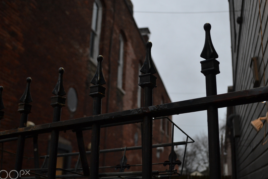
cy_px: 91
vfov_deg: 32.6
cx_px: 145
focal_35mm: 41
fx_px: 305
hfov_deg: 47.4
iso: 400
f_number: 4
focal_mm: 22
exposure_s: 1/80
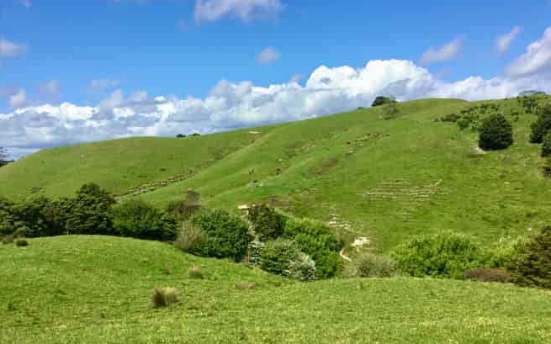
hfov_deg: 58.2
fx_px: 495
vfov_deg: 38.2
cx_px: 276
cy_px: 200
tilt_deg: -2.6
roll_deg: +2.9
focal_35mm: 33
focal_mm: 3.3
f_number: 2.4
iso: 25
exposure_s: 1/1698
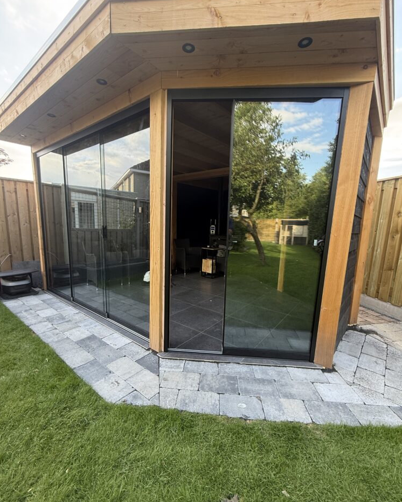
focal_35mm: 15
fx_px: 223
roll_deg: -1.9
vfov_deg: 96.8
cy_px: 261
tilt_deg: -9.9
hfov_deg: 84.0
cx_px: 202
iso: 80
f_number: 2.2
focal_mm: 2.22
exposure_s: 1/99
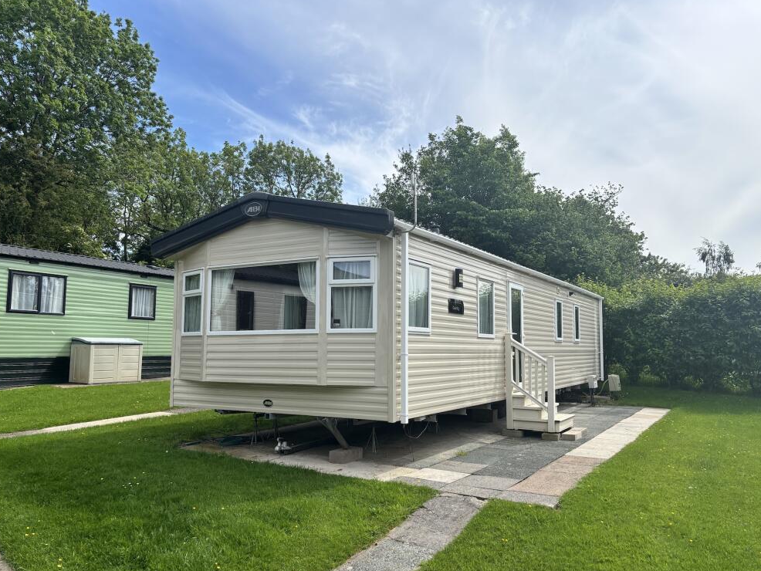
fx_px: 594
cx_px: 384
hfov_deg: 65.3
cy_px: 292
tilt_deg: +4.8
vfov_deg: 51.4
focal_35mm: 27
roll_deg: -0.2
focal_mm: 5.96
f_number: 1.6
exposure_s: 1/3534
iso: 50
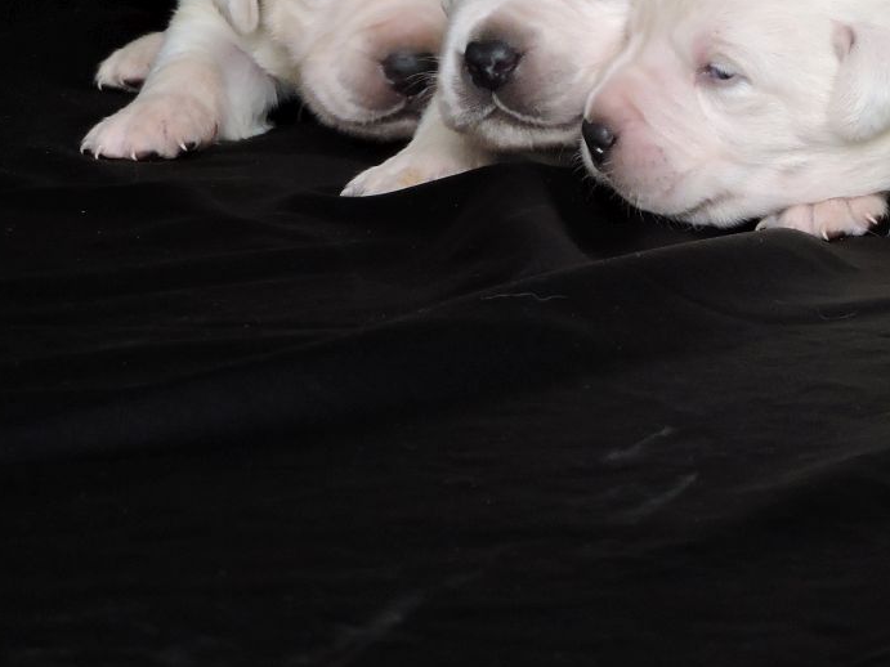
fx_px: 7146
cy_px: -81
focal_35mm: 278
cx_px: 994
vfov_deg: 5.3
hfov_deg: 7.1
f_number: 4.2
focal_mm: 21.4
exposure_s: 1/100
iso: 400
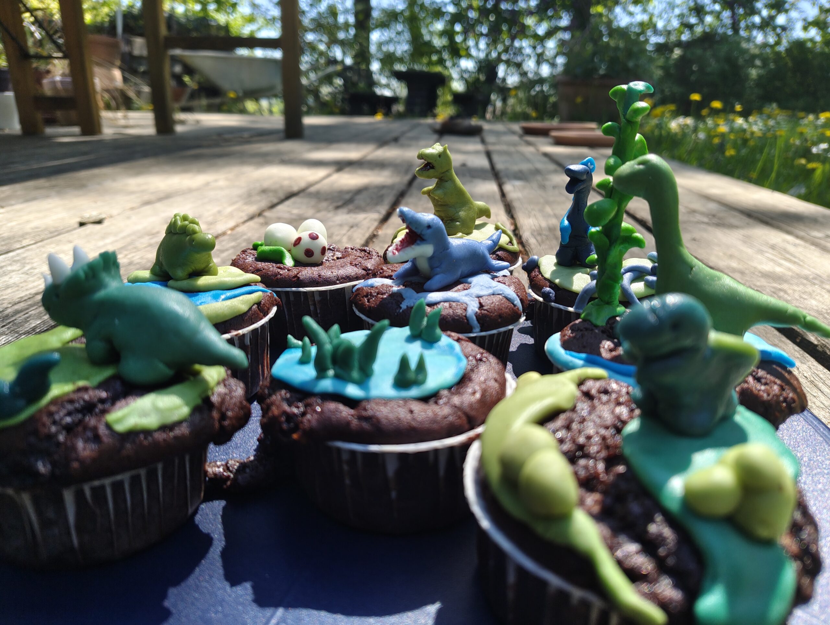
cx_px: 415
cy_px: 312
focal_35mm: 24
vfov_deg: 56.9
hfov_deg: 71.5
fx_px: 576
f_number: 1.88
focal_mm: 5.56
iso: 50
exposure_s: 1/411
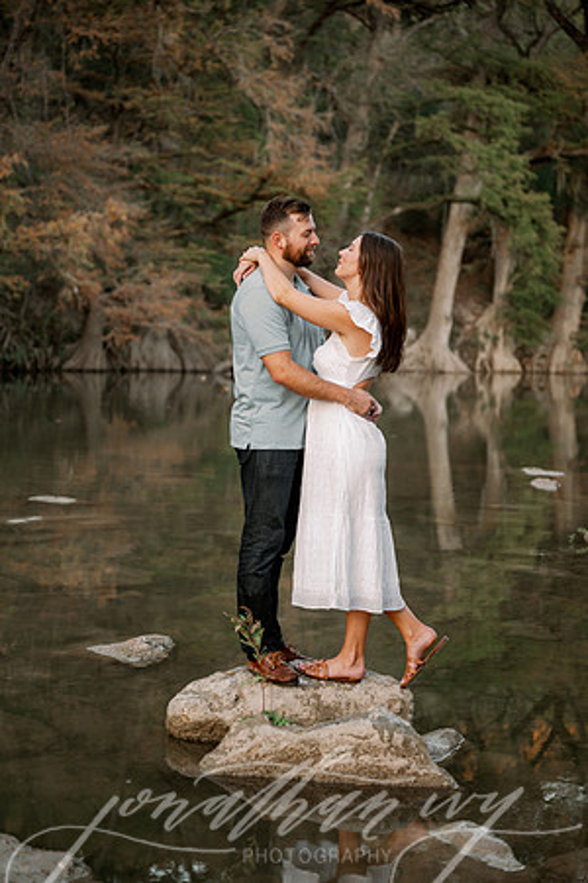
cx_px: 294
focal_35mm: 70
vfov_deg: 28.8
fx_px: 1715
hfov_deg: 19.5
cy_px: 442
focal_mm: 70
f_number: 2.8
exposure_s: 1/60
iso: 125
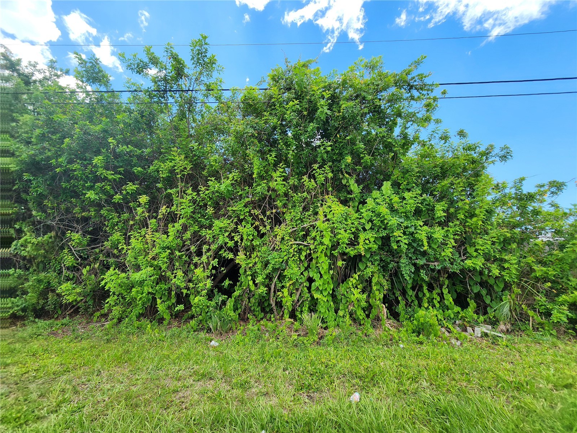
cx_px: 288
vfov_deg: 89.9
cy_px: 216
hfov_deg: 106.2
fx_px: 217
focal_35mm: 13
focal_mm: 2.2
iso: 50
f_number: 2.2
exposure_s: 1/761
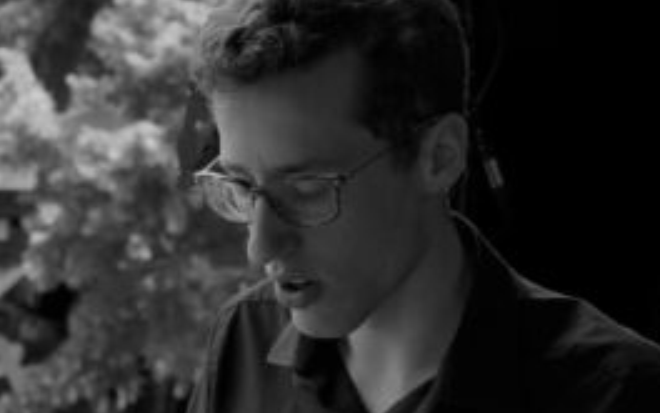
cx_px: 331
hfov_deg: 12.8
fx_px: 2950
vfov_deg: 8.0
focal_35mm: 164
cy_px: 148
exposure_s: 1/160
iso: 200
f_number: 5.3
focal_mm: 38.9
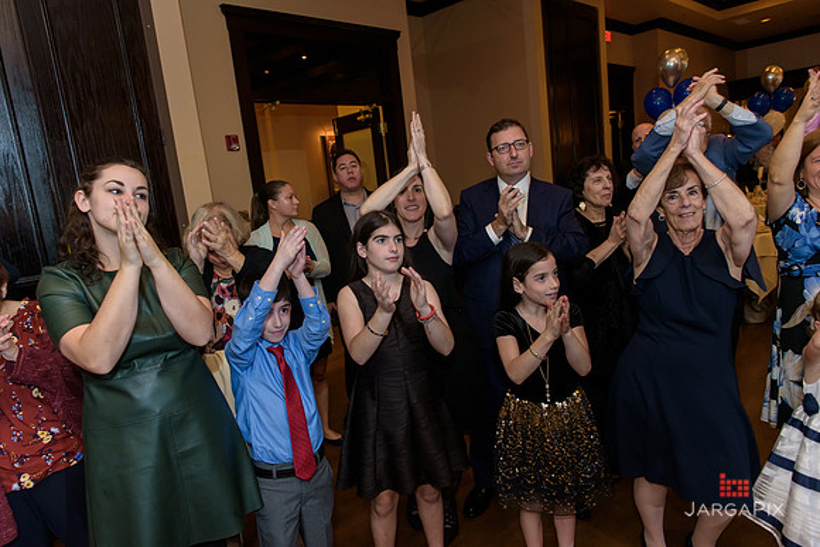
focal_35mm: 24
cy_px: 274
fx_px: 547
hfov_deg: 73.7
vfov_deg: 53.2
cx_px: 410
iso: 1600
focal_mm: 24
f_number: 3.2
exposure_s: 1/125
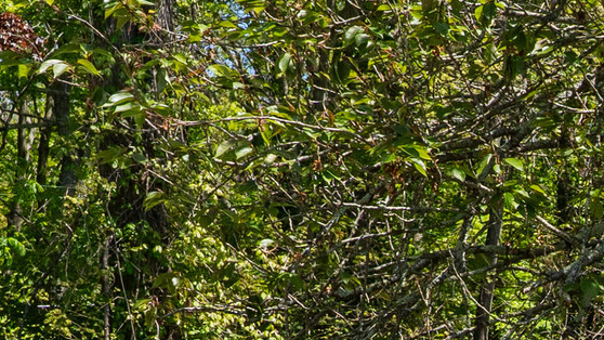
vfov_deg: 7.8
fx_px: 2403
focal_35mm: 150
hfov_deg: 13.0
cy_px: 675
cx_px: 1088
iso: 320
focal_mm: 26
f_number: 8
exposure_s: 1/320
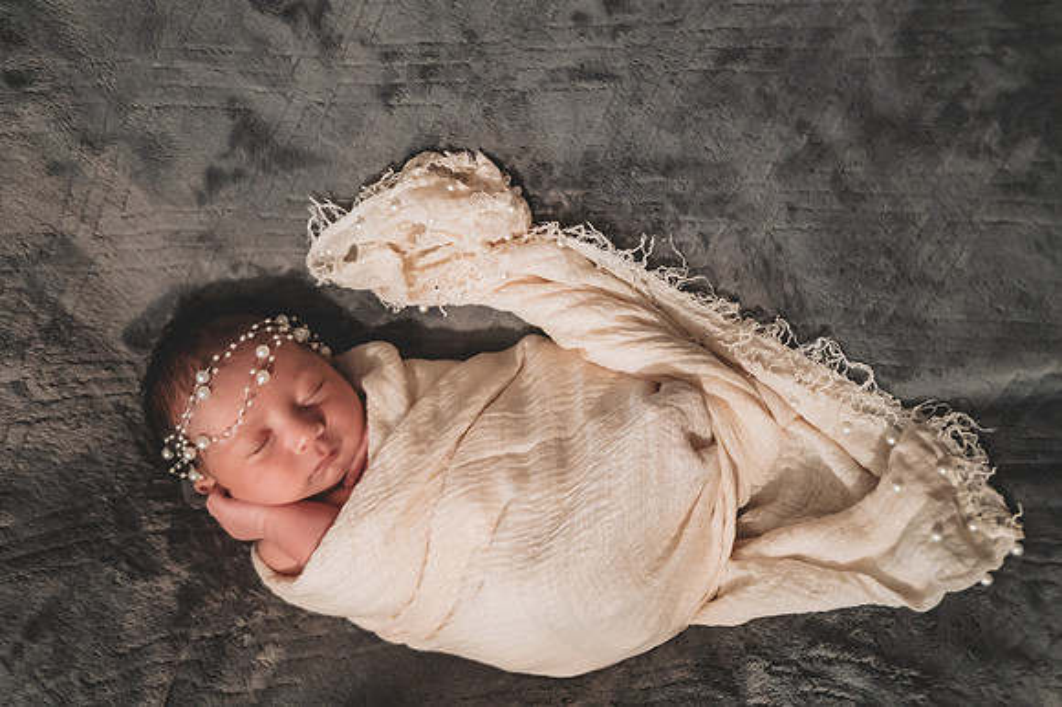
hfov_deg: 42.9
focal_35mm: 46
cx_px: 495
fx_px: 1351
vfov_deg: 29.3
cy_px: 338
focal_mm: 42
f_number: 4
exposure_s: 1/160
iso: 6400
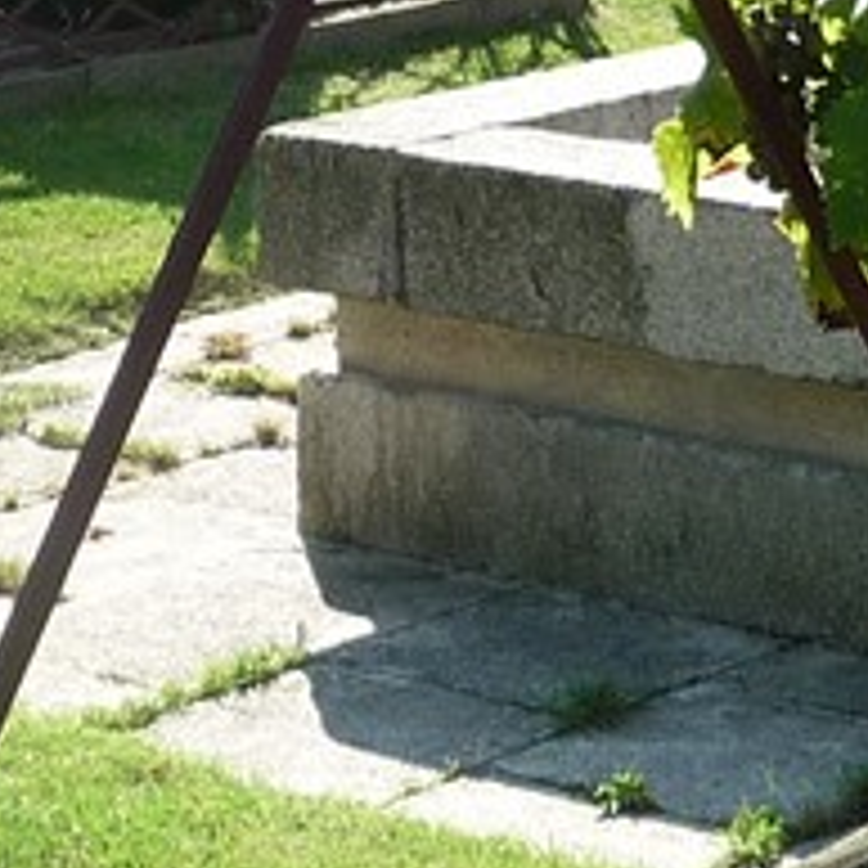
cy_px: -450
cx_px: 486
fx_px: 4369
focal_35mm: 154
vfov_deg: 10.9
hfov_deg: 11.3
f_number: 3.3
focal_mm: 4.7
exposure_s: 1/320
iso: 100
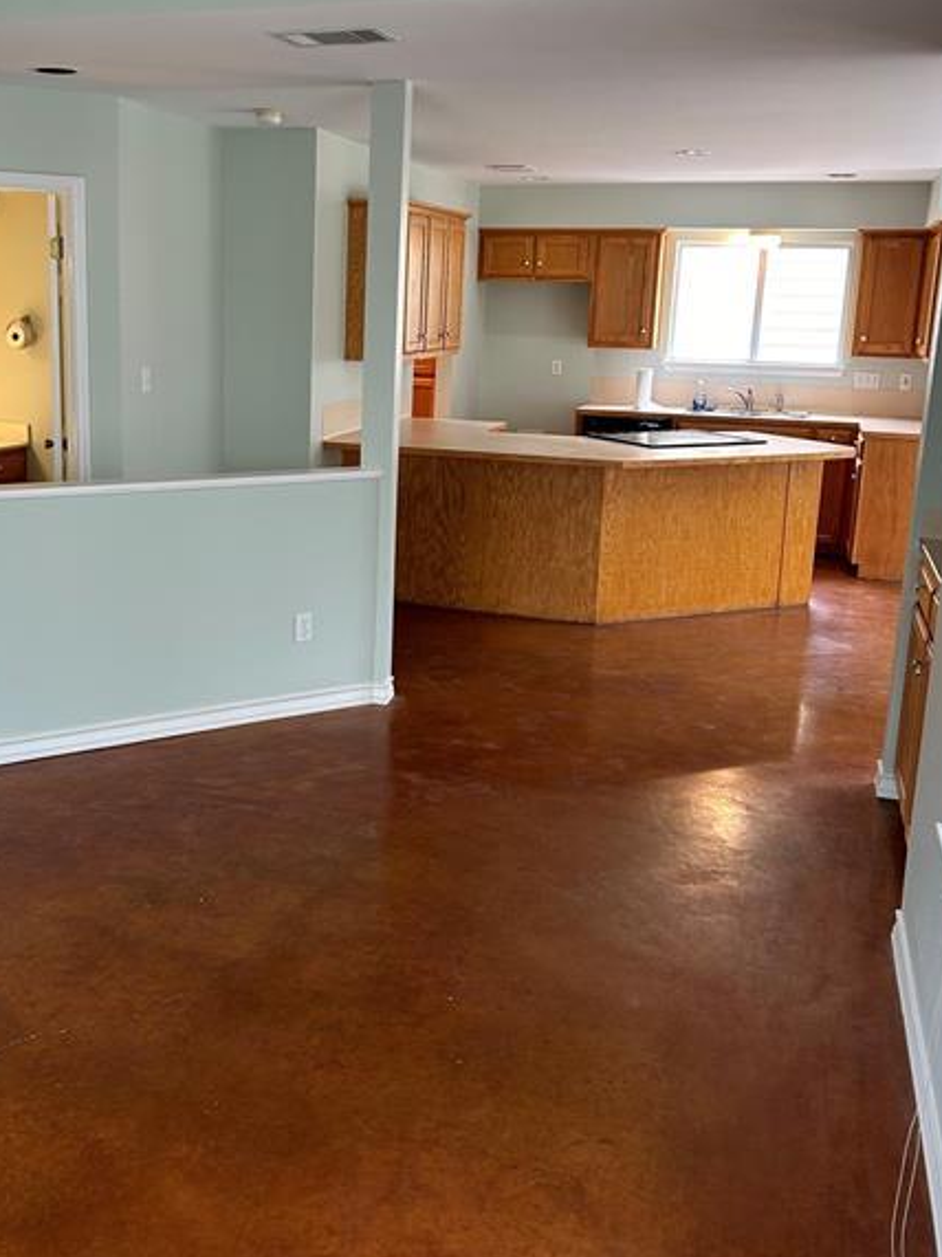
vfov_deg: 52.5
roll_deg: -1.2
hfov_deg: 40.3
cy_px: 553
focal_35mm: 35
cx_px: 341
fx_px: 1270
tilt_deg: -11.1
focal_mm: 5.7
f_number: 1.5
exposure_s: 1/60
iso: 80
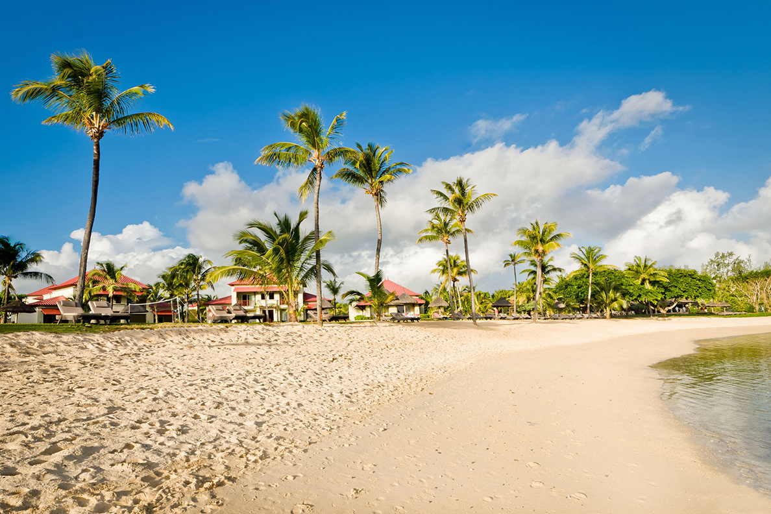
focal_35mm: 21
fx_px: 450
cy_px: 257
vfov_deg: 59.5
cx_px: 386
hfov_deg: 81.2
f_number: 8
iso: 100
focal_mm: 14
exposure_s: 1/250
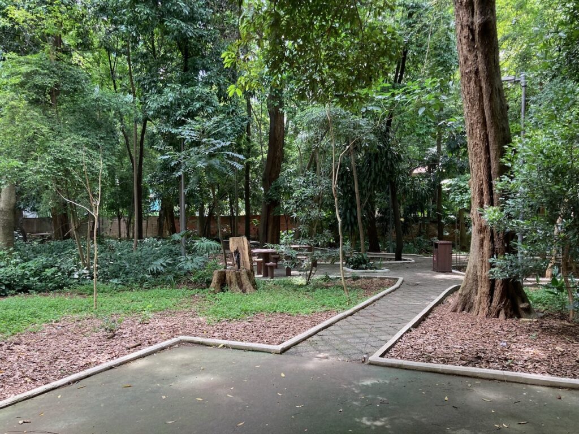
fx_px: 468
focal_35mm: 28
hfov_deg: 63.4
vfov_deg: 49.7
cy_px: 217
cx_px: 290
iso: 80
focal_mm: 3.99
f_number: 1.8
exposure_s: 1/88
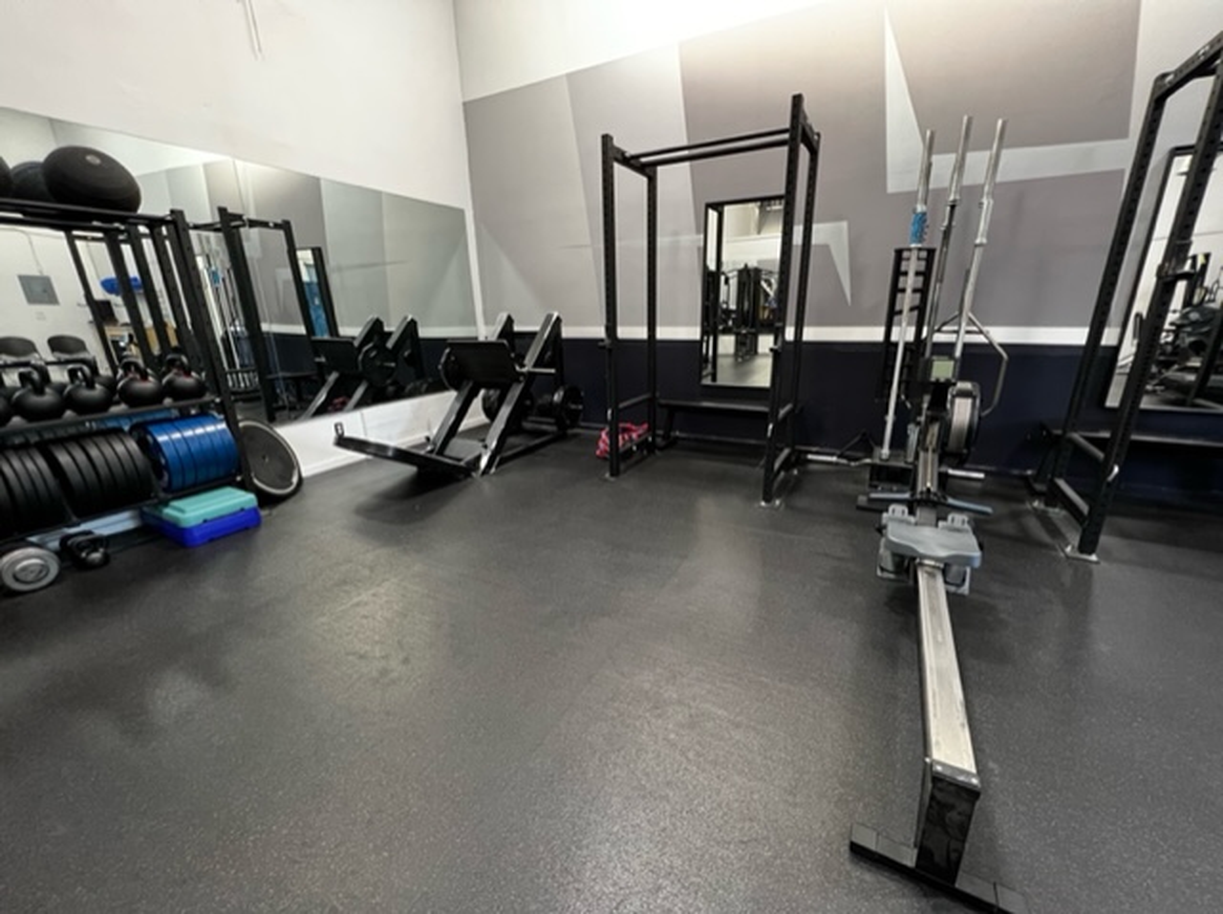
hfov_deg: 106.3
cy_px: 457
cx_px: 612
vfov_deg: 89.8
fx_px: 459
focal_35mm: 13
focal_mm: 1.57
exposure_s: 1/60
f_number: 1.8
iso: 500
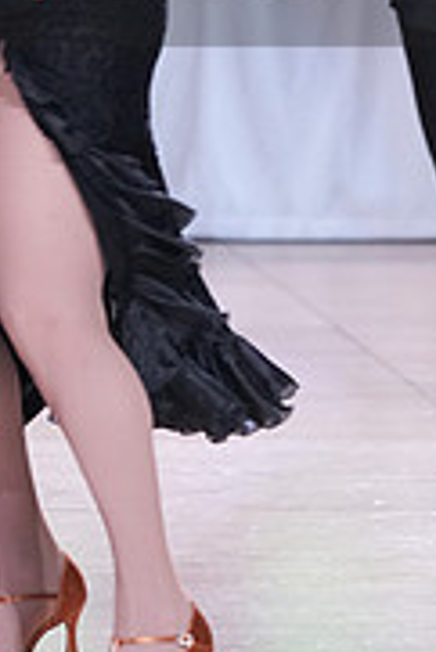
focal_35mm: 490
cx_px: 351
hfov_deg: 2.8
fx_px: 8884
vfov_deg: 4.2
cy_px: -72
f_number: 4
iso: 2500
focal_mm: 153
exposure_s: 1/200
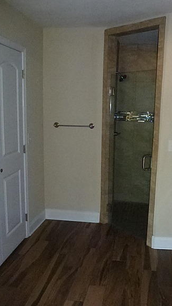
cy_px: 163
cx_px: 108
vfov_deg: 55.2
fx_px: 292
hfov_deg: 32.7
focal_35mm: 36
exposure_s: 1/60
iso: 1000
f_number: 3.3
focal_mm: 4.3
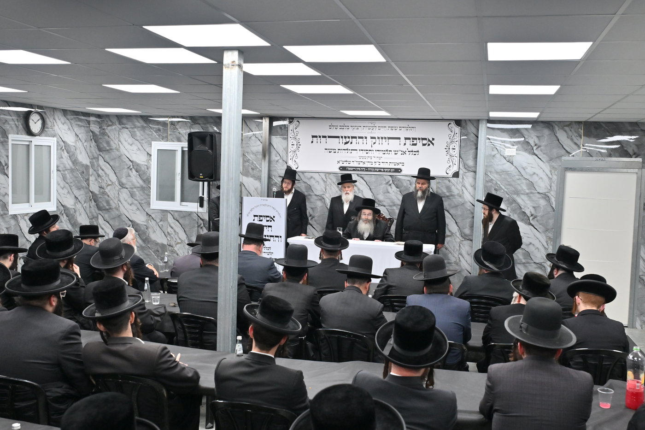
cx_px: 322
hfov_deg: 53.1
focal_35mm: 36
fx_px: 645
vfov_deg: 36.9
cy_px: 215
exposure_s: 1/250
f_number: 4
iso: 640
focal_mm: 24
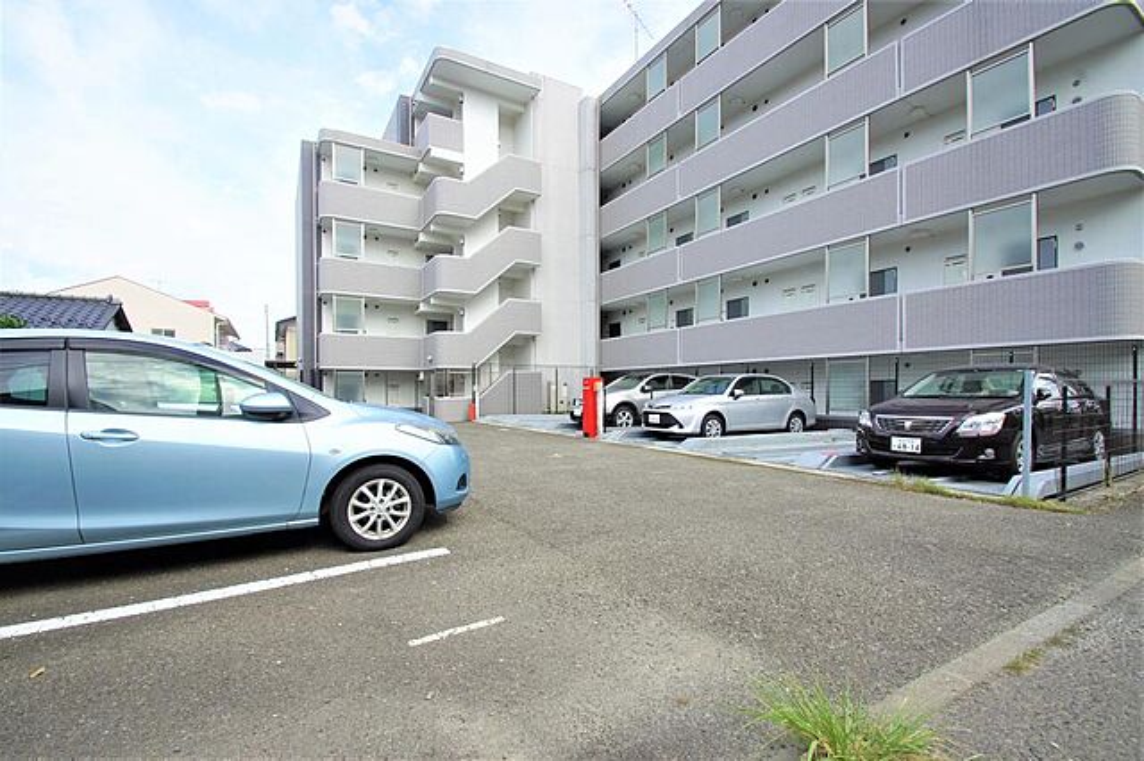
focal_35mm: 15
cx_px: 572
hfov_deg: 100.4
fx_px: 476
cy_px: 380
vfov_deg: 77.3
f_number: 11
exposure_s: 1/60
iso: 100
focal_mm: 10
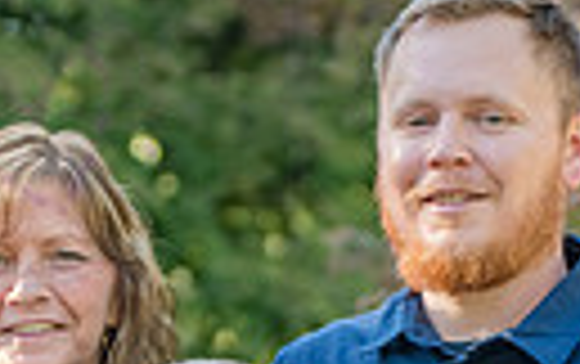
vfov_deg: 3.3
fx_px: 6315
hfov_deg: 5.3
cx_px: 90
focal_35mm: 399
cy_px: 682
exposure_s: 1/400
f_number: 4
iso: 400
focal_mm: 80
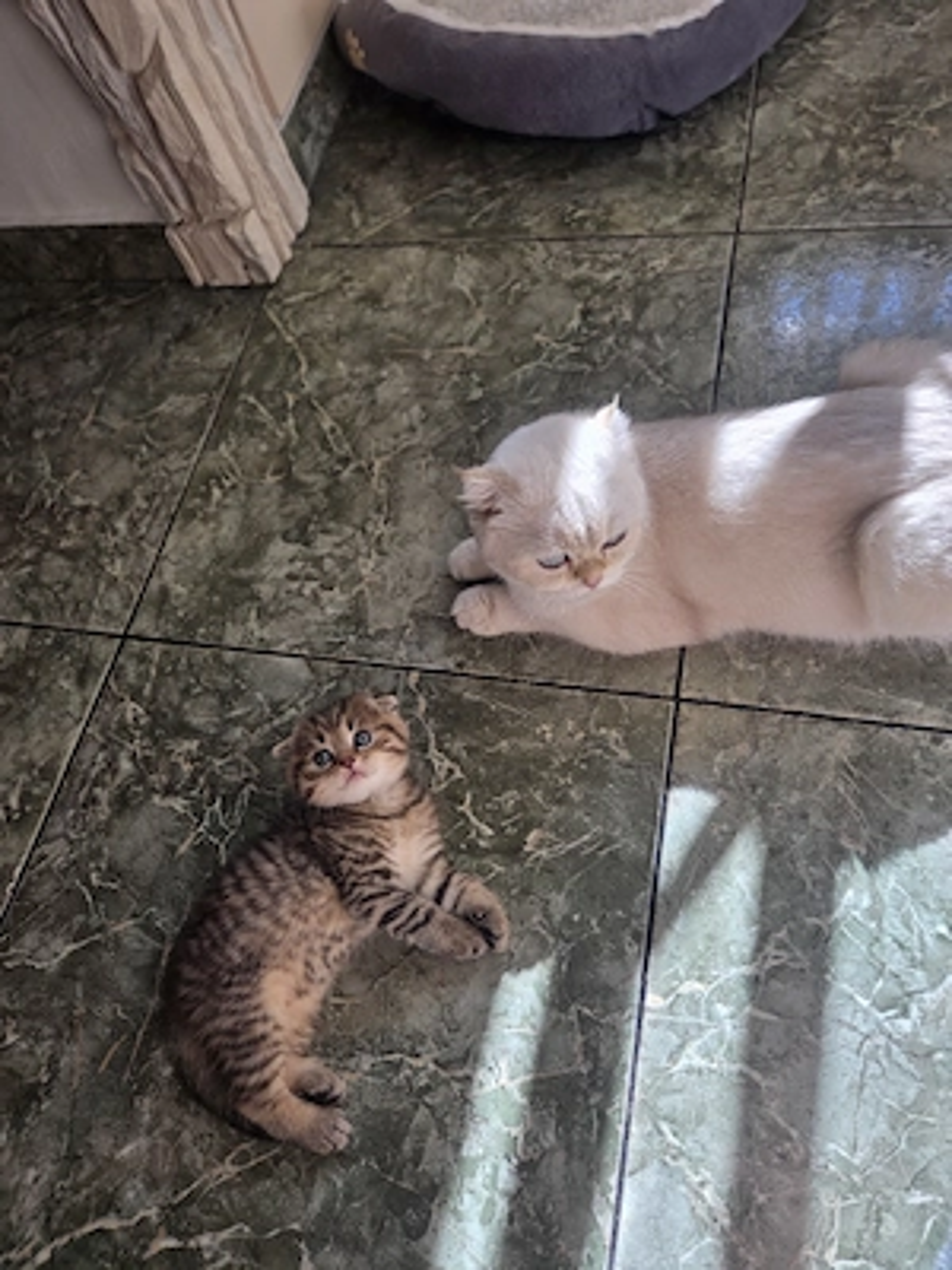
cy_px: 635
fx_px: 843
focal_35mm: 23
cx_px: 476
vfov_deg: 73.9
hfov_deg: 58.9
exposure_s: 1/686
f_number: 1.8
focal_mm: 5.4
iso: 80
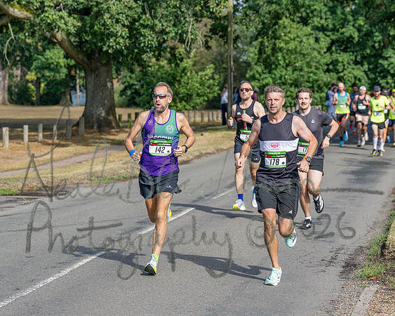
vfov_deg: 11.6
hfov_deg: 14.5
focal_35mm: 133
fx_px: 1554
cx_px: 198
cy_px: 158
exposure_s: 1/3200
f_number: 4
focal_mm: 79
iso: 400
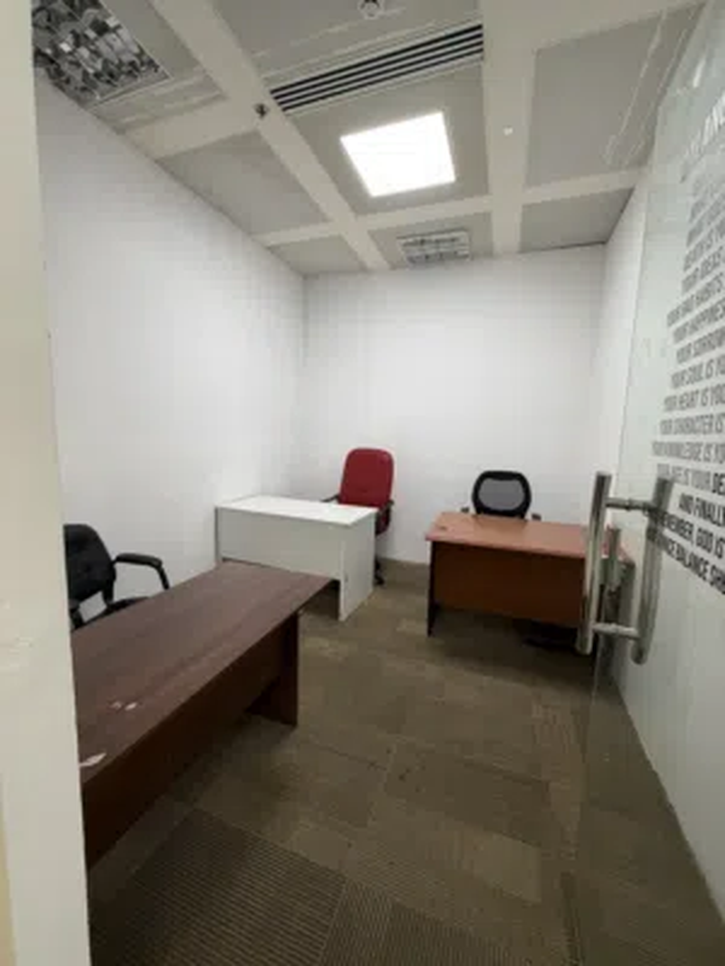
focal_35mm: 14
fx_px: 391
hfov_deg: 85.7
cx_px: 362
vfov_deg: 102.1
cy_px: 483
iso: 200
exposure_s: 1/100
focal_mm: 2.22
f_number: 2.2
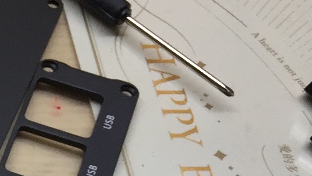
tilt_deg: -61.9
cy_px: 414
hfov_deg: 12.9
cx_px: -352
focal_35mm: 141
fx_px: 1166
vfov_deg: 8.0
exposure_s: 1/60
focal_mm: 4.15
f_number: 2.2
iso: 40
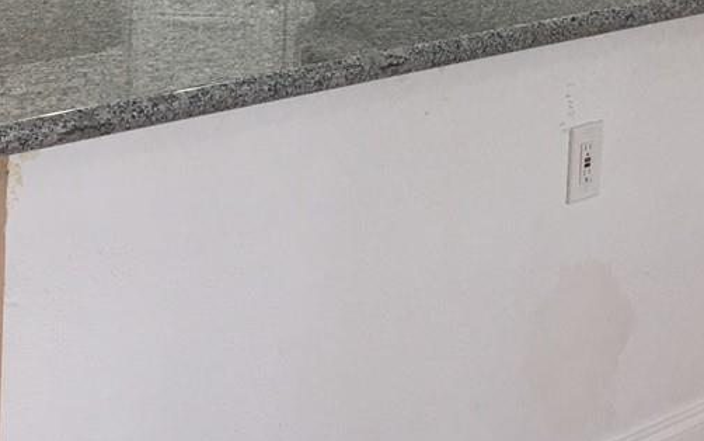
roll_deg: -2.0
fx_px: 1881
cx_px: 358
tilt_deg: -6.4
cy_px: -150
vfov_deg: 12.9
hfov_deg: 21.2
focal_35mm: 98
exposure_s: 1/15
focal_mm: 4.15
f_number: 2.2
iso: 25
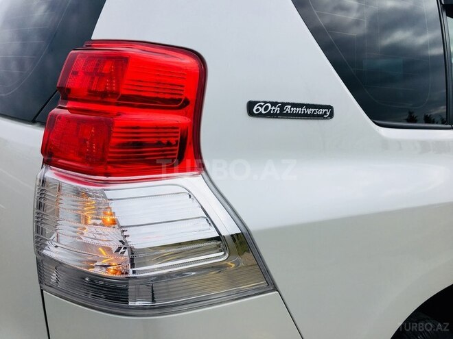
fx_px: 380
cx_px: 226
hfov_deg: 61.7
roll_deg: +1.8
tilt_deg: -11.3
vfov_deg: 48.2
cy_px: 170
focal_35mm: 29
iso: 25
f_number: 2.2
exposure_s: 1/2137
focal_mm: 4.15
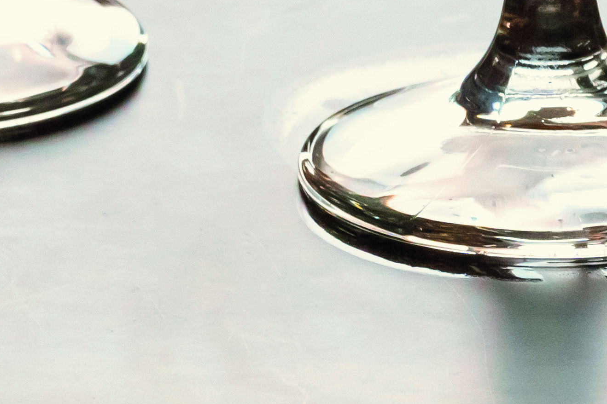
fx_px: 15492
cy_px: -437
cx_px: 70
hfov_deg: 2.2
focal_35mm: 919
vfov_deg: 1.5
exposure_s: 1/250
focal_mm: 145
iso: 1250
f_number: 9
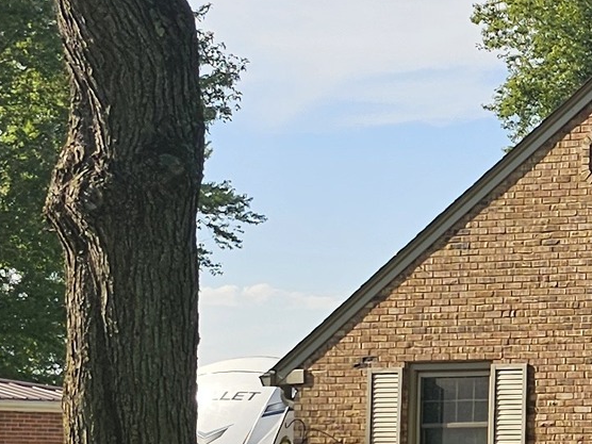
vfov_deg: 11.7
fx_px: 2172
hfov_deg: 12.7
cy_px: 309
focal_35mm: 127
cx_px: 1335
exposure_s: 1/532
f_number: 1.7
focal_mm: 6.3
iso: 10
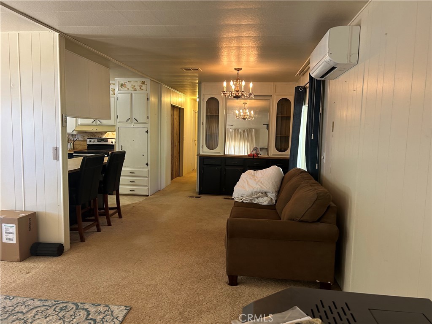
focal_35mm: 26
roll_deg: -2.1
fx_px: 324
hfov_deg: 67.3
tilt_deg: -2.4
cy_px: 162
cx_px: 216
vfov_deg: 53.1
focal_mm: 5.7
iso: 125
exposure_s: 1/60
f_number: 1.5
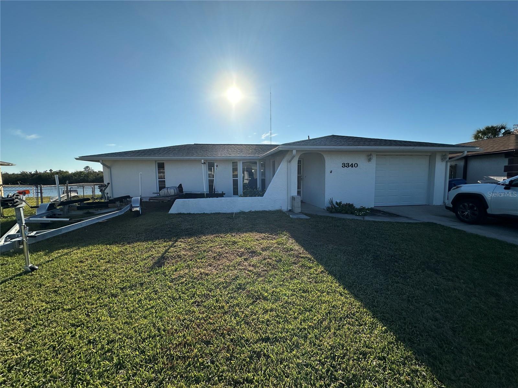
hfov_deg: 102.1
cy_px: 194
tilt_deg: -4.0
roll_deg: +1.0
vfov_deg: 85.7
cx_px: 259
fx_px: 209
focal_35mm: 14
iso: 50
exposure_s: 1/3861
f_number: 2.2
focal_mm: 2.22
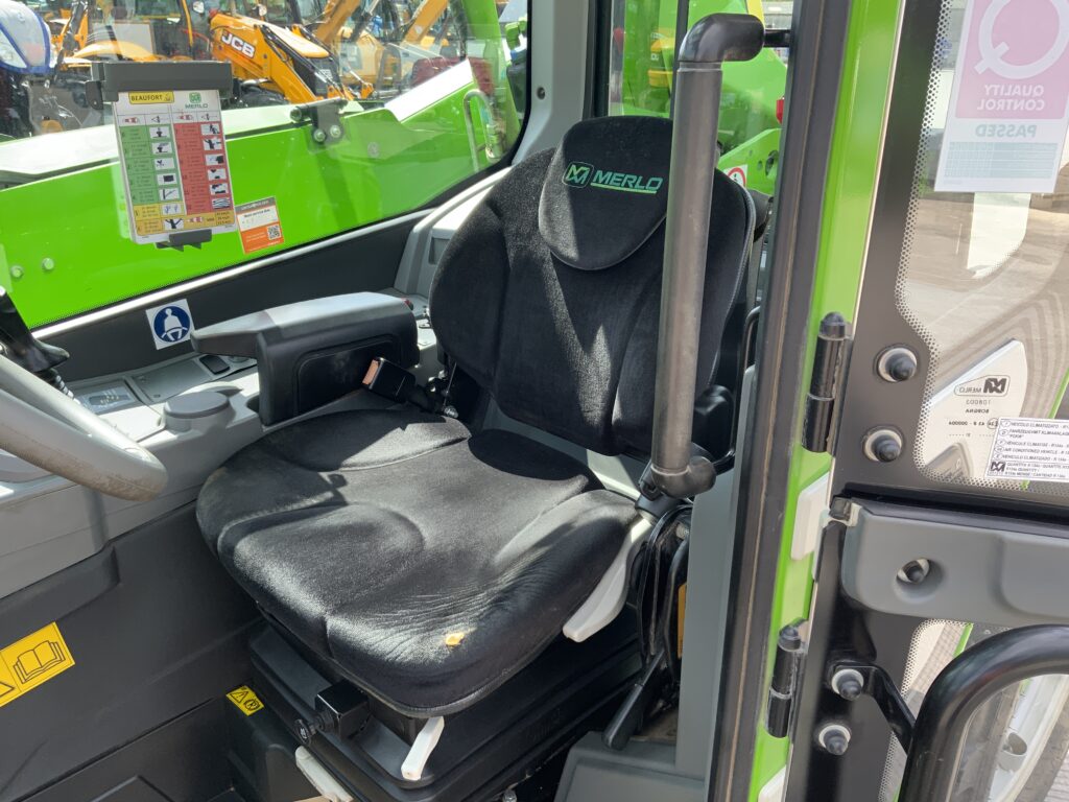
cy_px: 401
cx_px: 534
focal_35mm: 29
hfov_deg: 61.7
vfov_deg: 48.2
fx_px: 896
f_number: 1.8
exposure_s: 1/255
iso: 16
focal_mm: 3
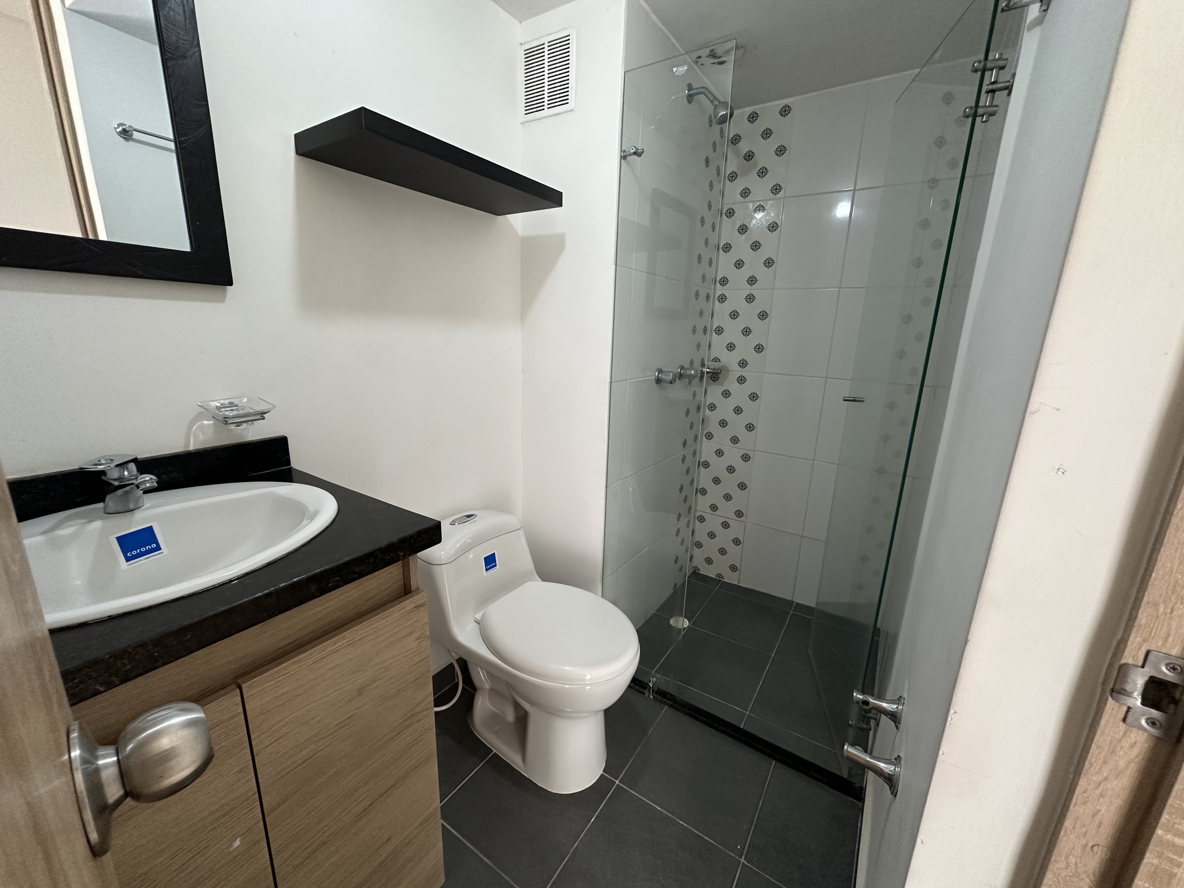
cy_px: 444
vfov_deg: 85.7
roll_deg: -2.0
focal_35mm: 14
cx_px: 592
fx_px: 479
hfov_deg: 102.1
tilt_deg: -13.7
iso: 250
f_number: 2.2
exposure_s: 1/120
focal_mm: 2.22
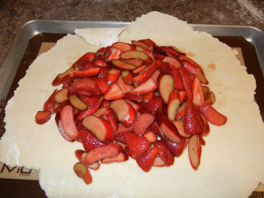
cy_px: 99
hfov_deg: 60.0
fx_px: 229
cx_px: 132
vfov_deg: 46.8
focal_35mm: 30
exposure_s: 1/30
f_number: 3.5
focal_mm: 5.4
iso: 200
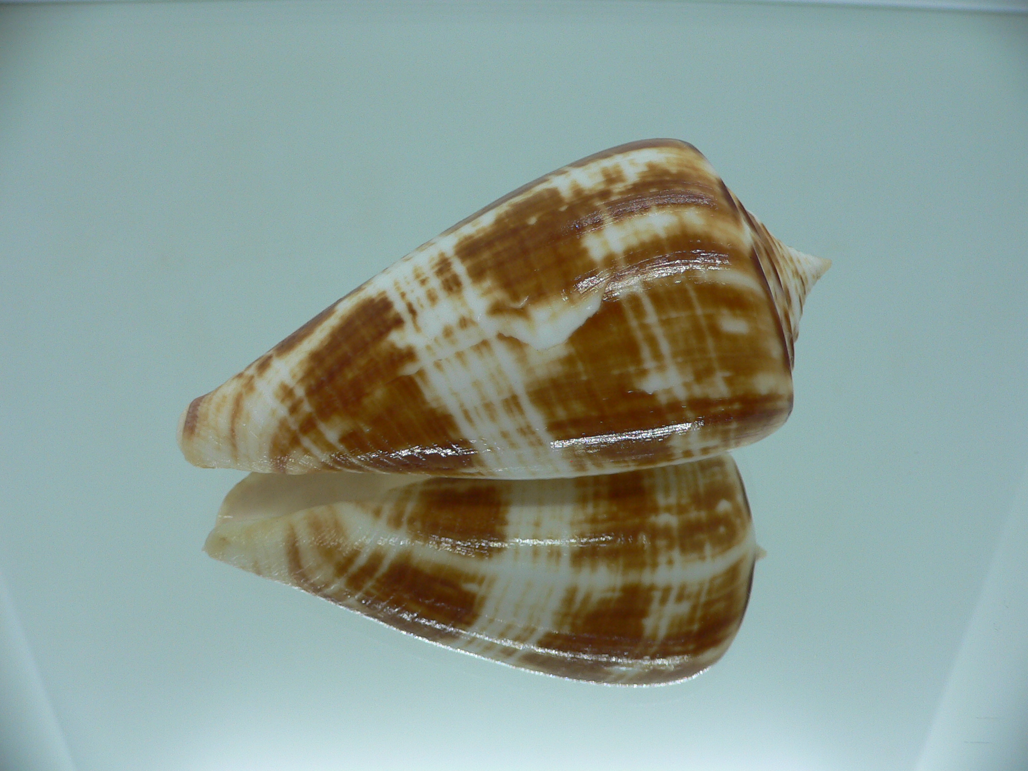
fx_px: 1039
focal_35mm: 35
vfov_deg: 40.7
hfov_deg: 52.6
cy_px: 386
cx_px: 514
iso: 80
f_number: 2.8
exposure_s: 1/60
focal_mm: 4.6
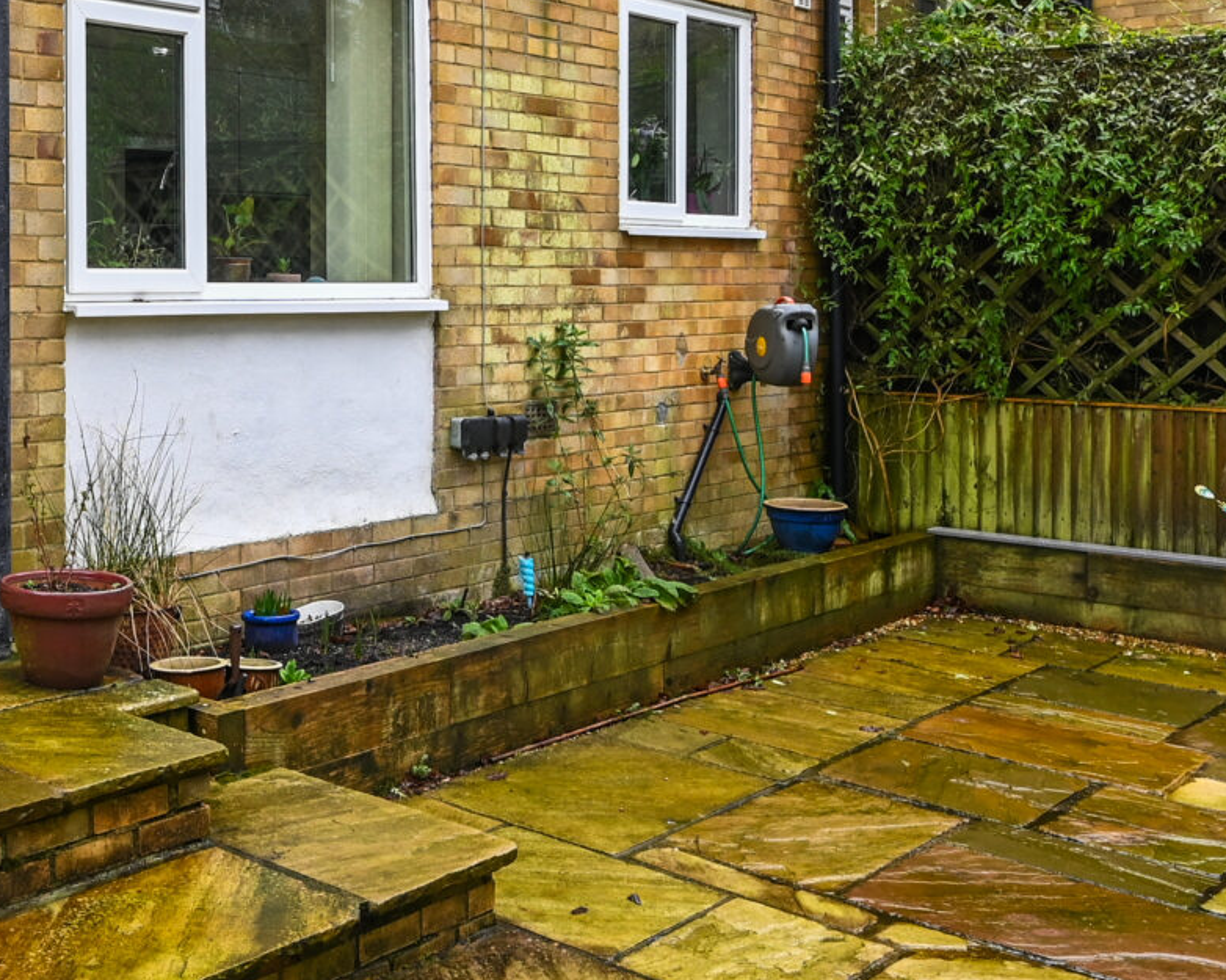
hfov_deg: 39.2
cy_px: 263
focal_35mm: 43
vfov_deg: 34.3
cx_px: 78
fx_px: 1560
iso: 250
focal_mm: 14
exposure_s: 1/30
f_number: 8
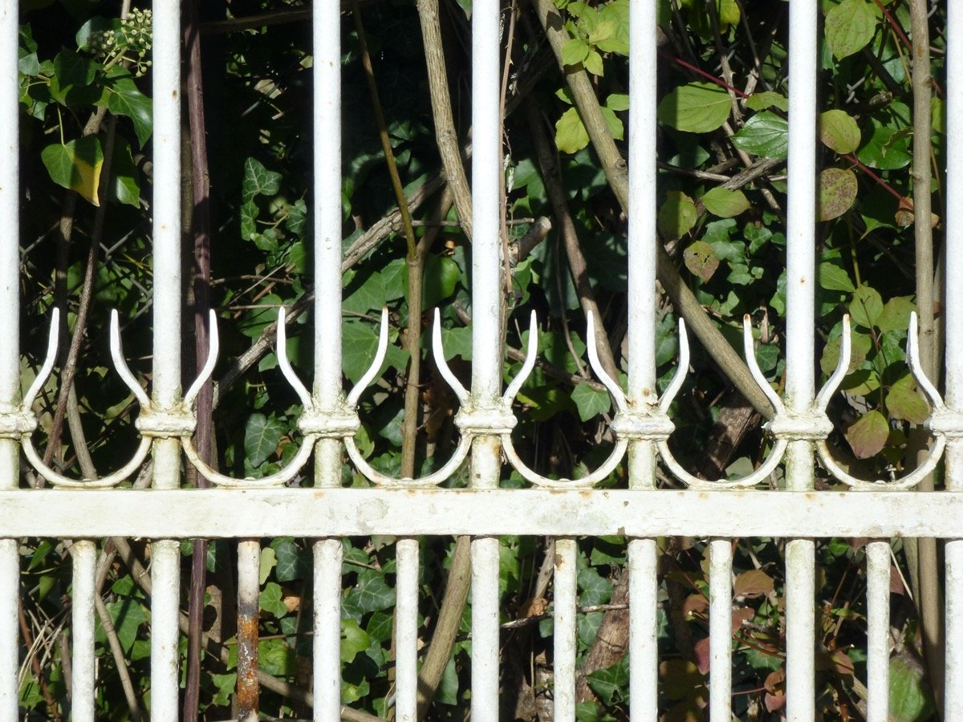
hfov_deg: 12.7
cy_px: 361
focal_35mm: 155
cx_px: 482
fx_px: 4312
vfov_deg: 9.6
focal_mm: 27.7
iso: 100
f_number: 5.3
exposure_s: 1/640
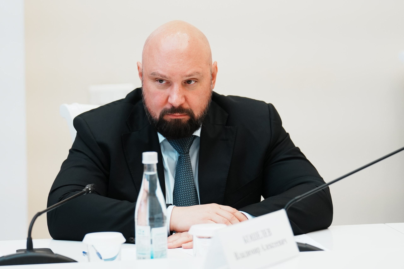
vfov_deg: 7.5
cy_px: 134
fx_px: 2065
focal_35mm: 184
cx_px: 202
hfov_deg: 11.2
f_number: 2.8
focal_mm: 123
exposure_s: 1/125
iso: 640
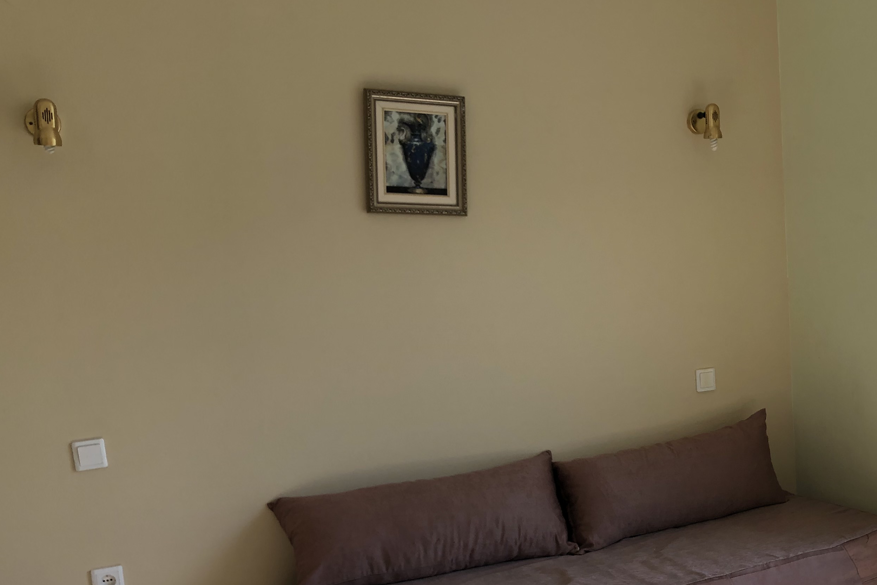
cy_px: 433
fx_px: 1145
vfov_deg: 28.3
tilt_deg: -8.5
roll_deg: +3.5
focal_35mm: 47
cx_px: 669
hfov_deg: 40.6
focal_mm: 3.99
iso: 20
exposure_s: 1/274
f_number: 1.8
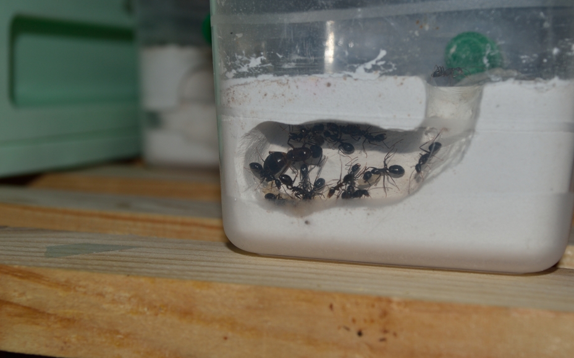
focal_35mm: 64
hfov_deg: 32.0
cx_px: 313
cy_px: 155
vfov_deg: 20.3
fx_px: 1001
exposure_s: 1/60
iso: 100
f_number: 8
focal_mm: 38
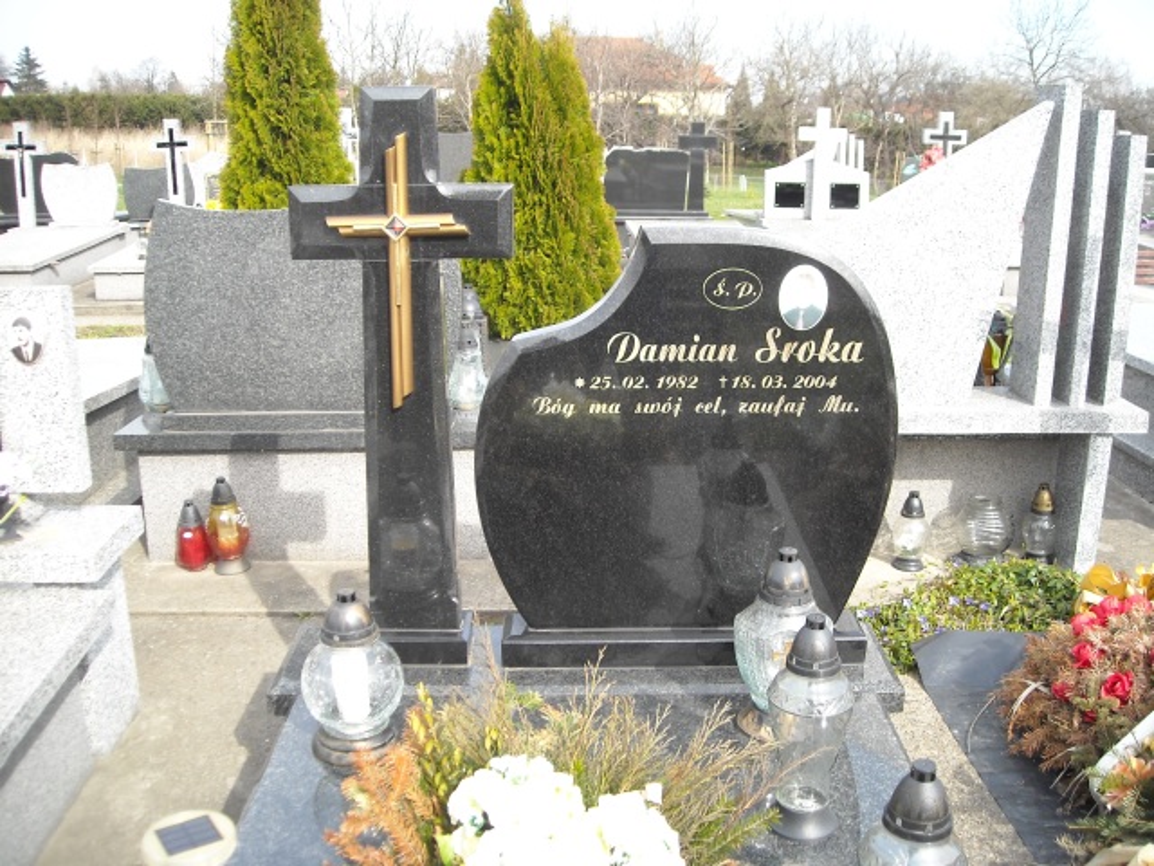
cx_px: 577
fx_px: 1167
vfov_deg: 40.7
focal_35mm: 35
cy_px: 433
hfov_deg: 52.6
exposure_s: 1/228
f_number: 2.8
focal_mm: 5.7
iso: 64
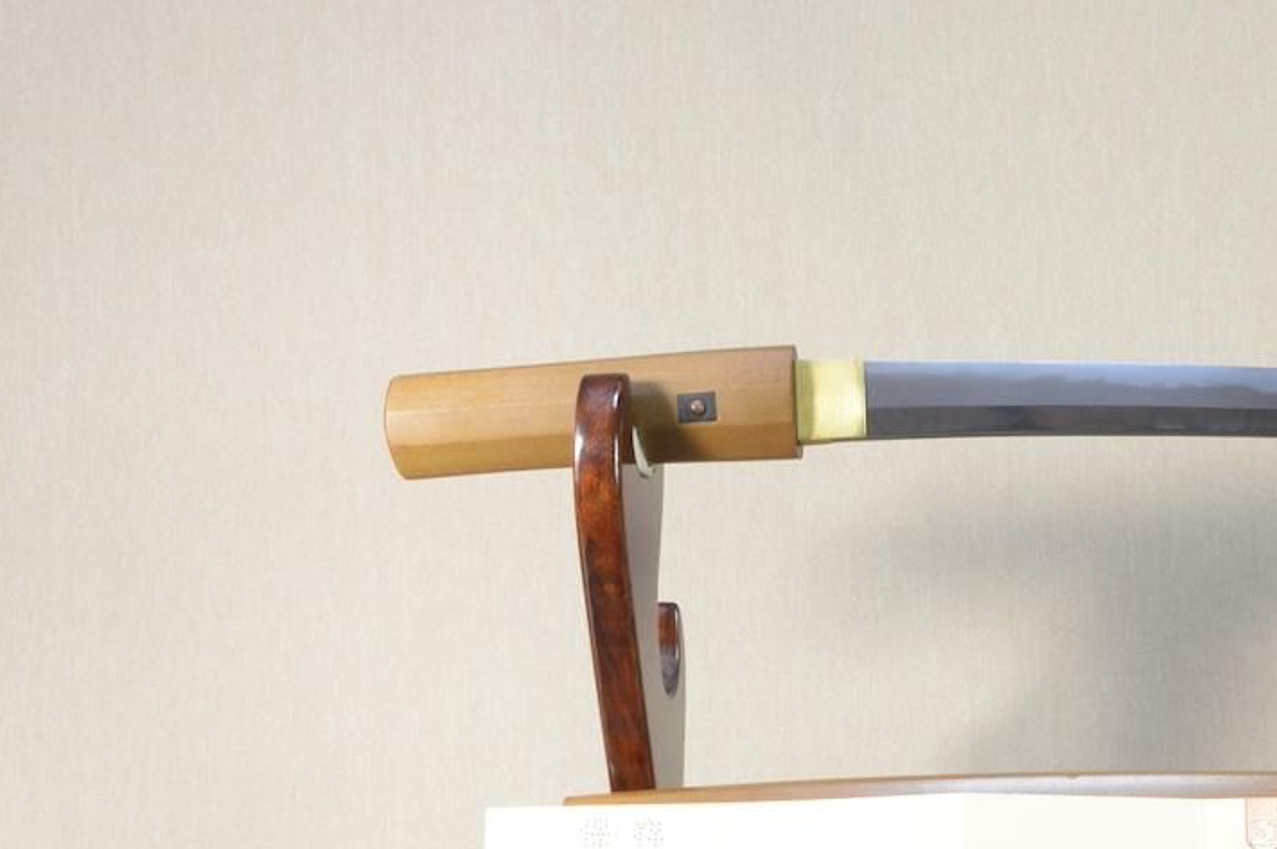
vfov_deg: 20.7
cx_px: 1187
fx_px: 2304
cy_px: 629
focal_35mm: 65
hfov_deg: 29.5
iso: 400
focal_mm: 22
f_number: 11
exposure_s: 1/2
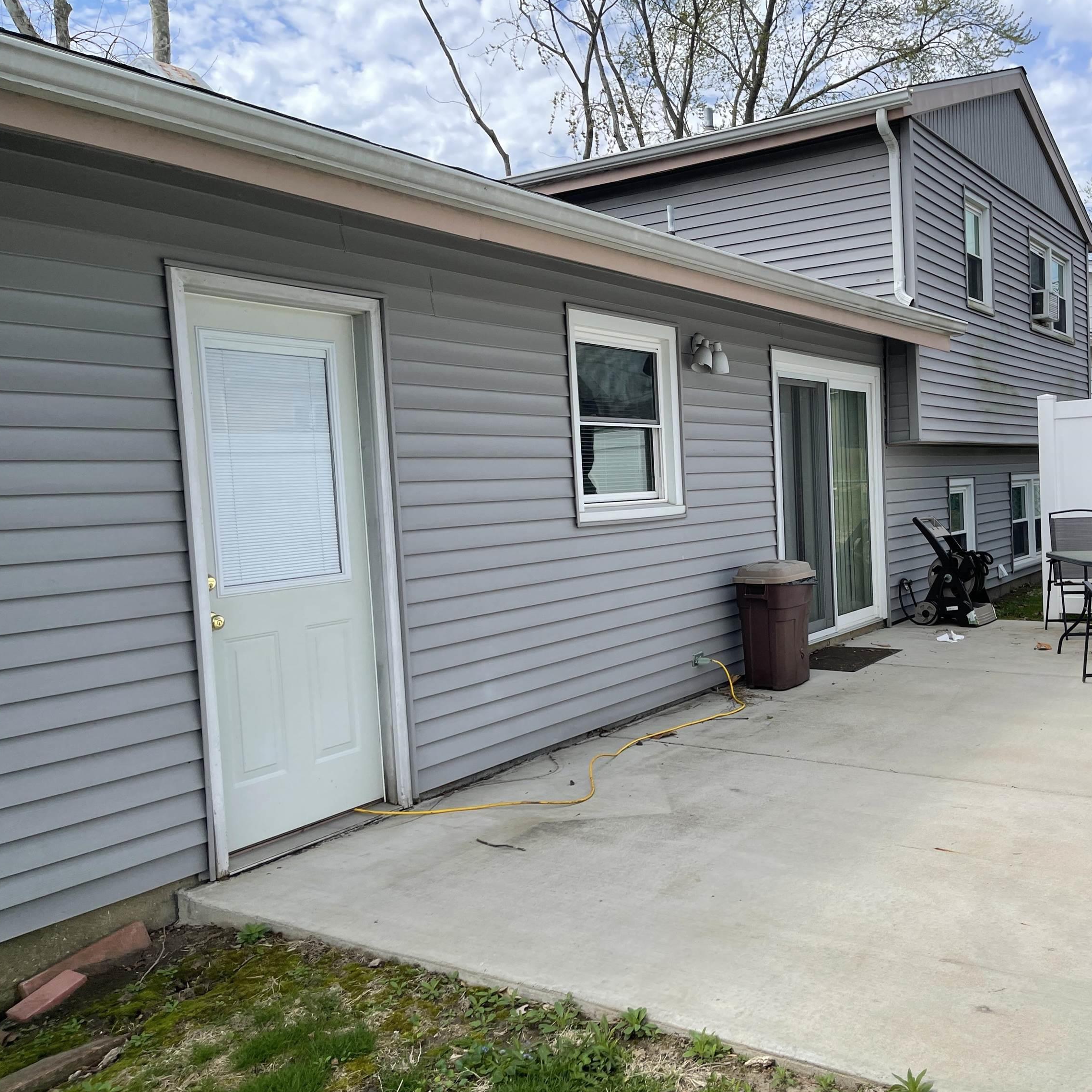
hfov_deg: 51.6
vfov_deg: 52.5
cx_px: 723
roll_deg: -0.3
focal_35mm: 31
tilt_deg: -4.4
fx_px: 1106
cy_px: 549
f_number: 1.6
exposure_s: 1/2857
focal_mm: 5.1
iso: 32
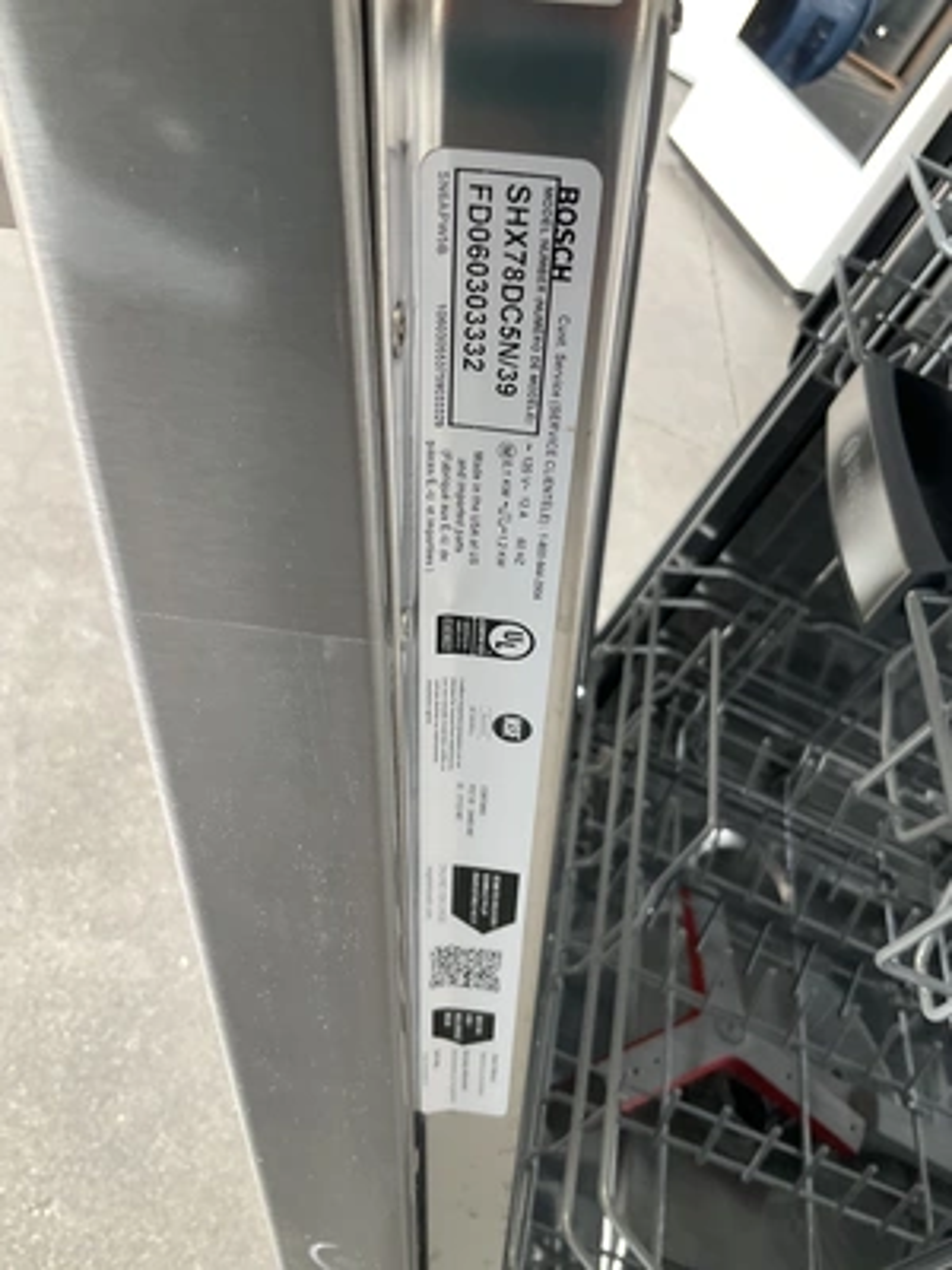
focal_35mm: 29
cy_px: 635
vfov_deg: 61.7
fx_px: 1063
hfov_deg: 48.2
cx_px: 476
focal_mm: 3
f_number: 1.8
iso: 64
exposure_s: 1/103
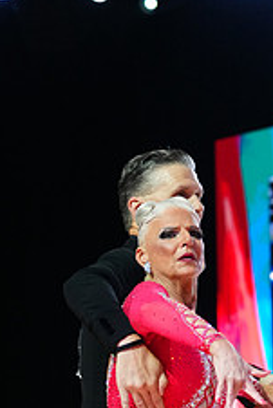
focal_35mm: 257
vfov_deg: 7.9
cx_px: 129
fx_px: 2919
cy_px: 489
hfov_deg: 5.4
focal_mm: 100
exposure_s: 1/320
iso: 2500
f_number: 4
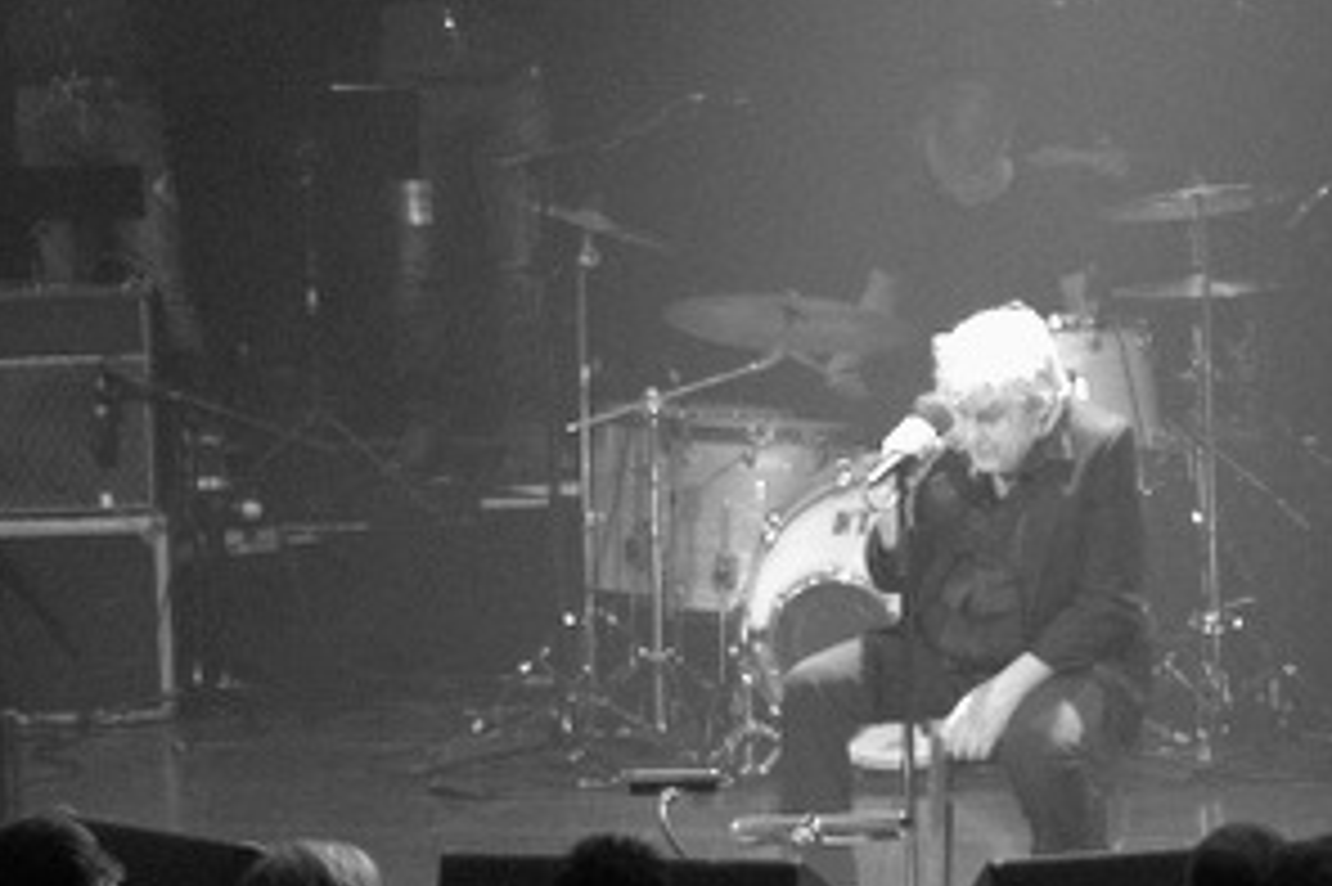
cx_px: 1022
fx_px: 9429
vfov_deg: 5.4
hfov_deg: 8.1
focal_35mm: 255
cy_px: 389
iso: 2800
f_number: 2.8
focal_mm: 70
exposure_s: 1/125
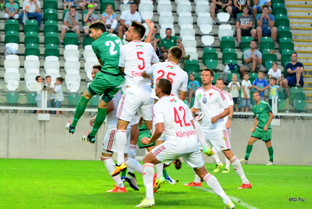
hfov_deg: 7.6
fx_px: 2342
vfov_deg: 5.1
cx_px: 156
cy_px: 104
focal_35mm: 270
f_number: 5
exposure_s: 1/200
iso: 2500
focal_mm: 180
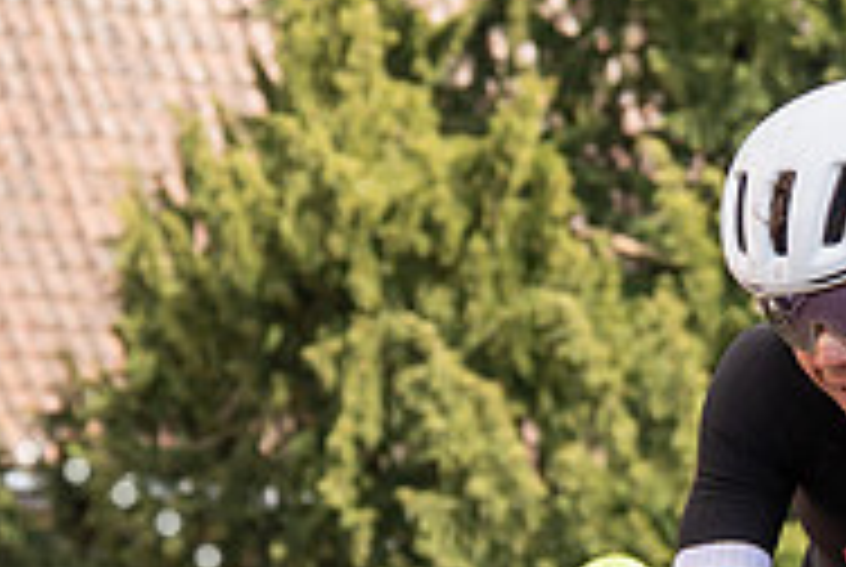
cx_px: 1057
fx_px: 10827
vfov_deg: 3.0
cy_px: -47
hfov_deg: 4.5
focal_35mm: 460
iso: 320
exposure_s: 1/1000
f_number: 5
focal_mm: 70
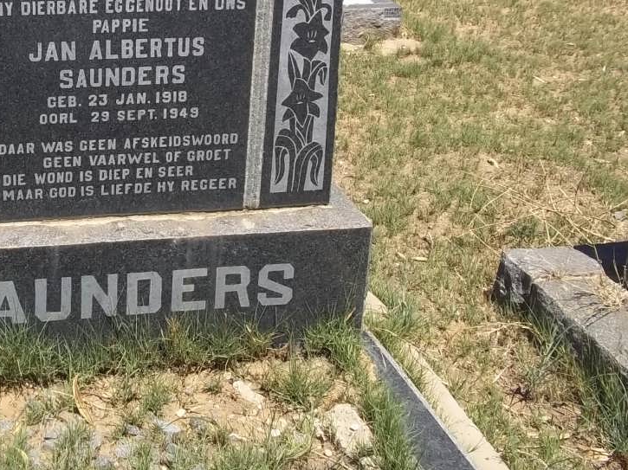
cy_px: 113
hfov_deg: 35.2
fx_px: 961
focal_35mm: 53
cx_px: 137
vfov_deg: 27.1
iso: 80
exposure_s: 1/400
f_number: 5.5
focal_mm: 5.7
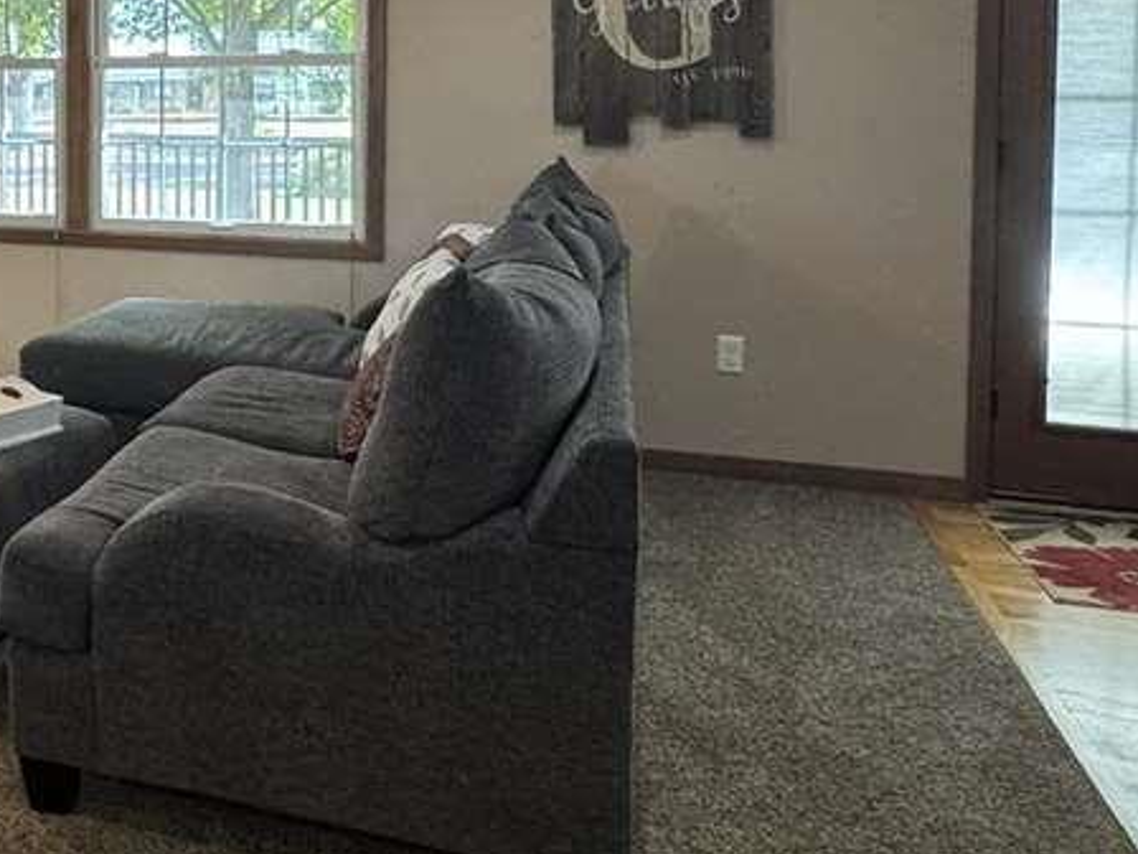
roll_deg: +0.5
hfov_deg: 41.7
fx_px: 1315
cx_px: 43
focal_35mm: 40
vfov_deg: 34.5
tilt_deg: -1.6
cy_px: 137
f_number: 2.2
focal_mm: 2.22
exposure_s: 1/60
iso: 160
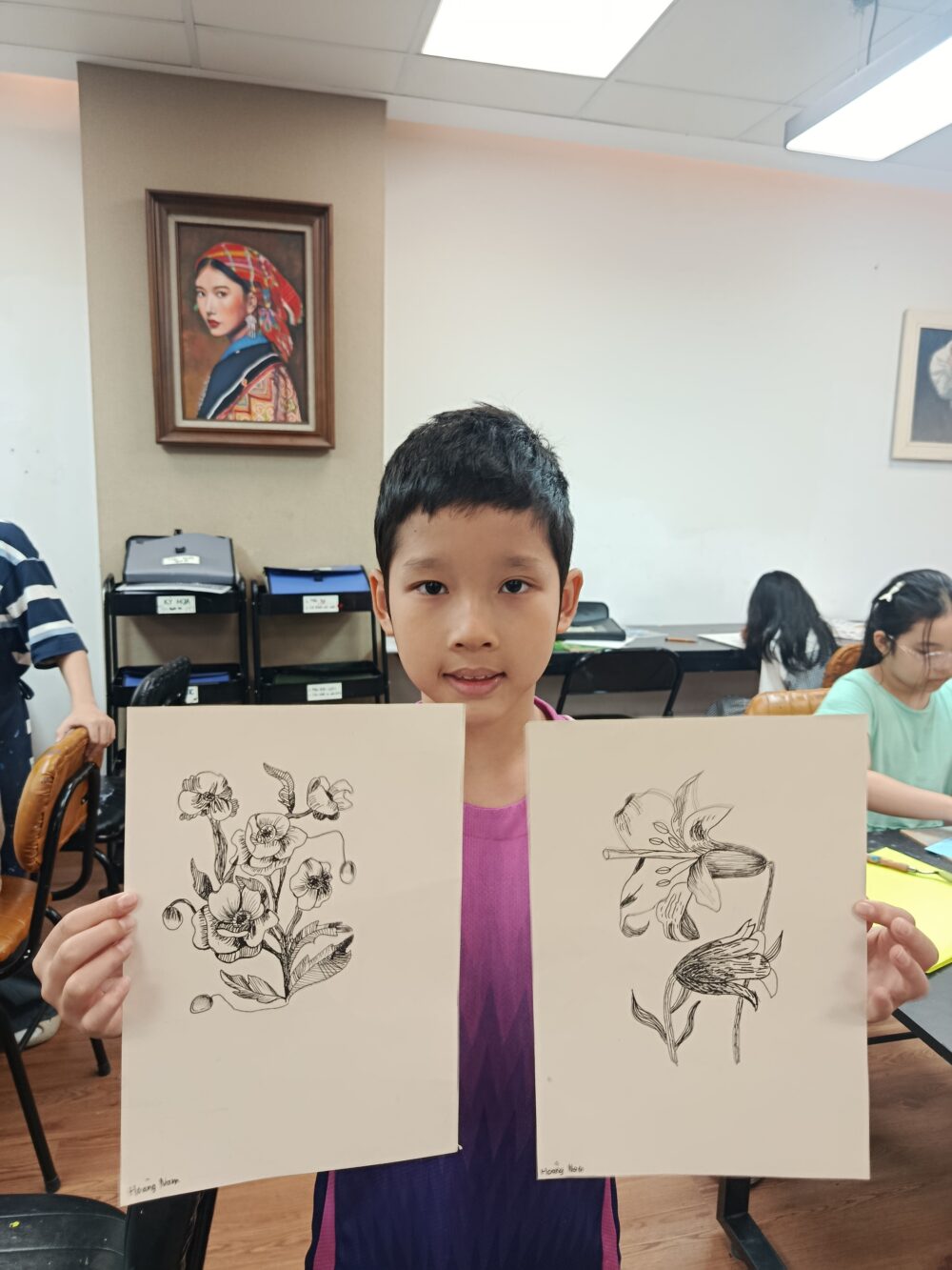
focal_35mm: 24
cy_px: 635
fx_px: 880
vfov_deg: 71.6
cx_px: 476
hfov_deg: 56.8
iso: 454
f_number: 1.7
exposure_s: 1/100
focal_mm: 5.24
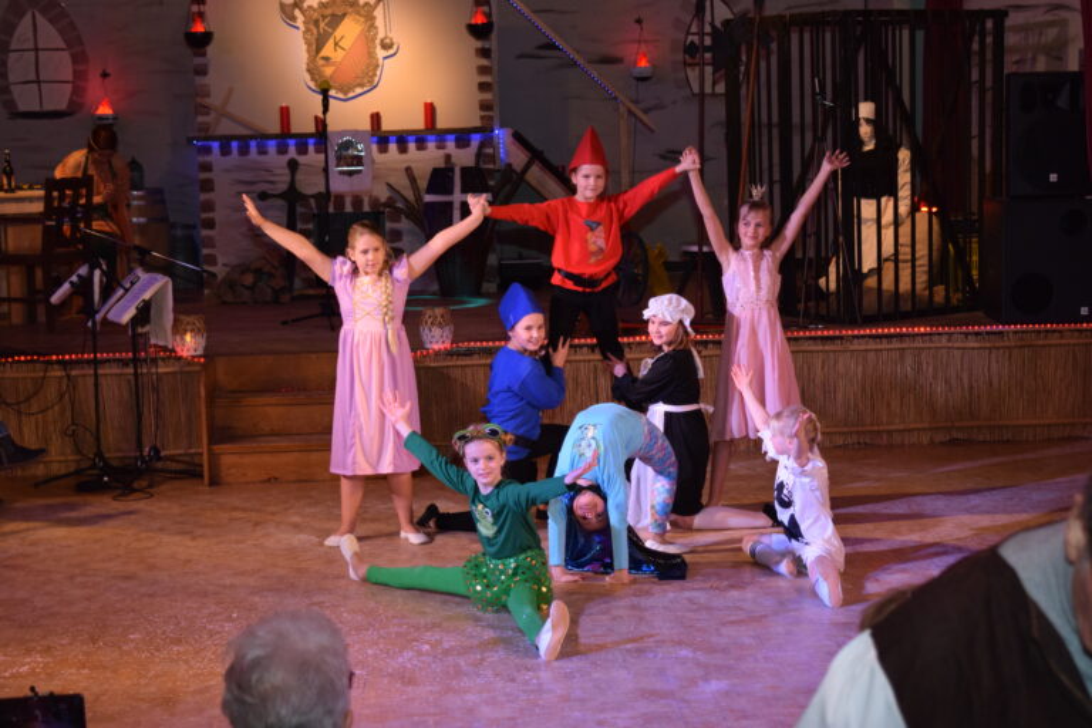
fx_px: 2093
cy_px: 364
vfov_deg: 19.7
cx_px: 546
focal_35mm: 69
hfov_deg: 29.2
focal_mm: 46
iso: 1600
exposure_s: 1/200
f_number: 5
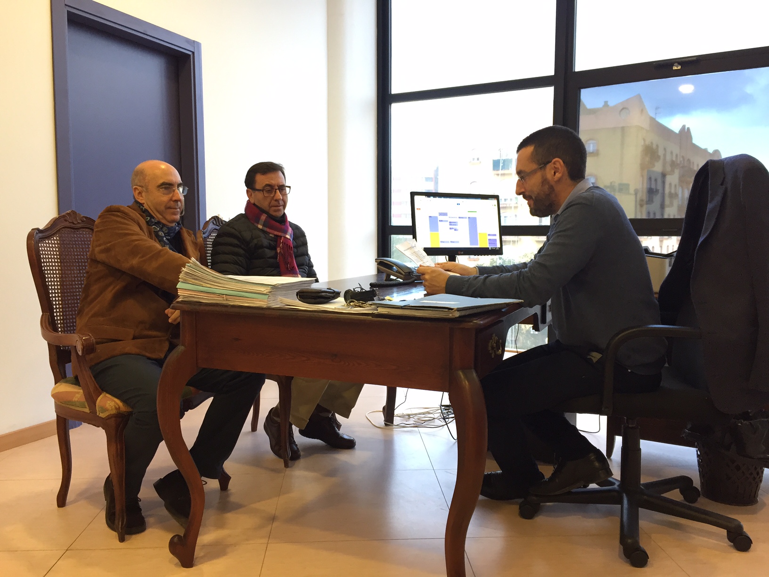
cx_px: 384
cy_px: 288
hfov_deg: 61.7
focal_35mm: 29
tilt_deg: -5.5
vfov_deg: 48.2
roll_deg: -0.3
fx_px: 644
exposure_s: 1/33
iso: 100
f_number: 2.2
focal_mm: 4.15
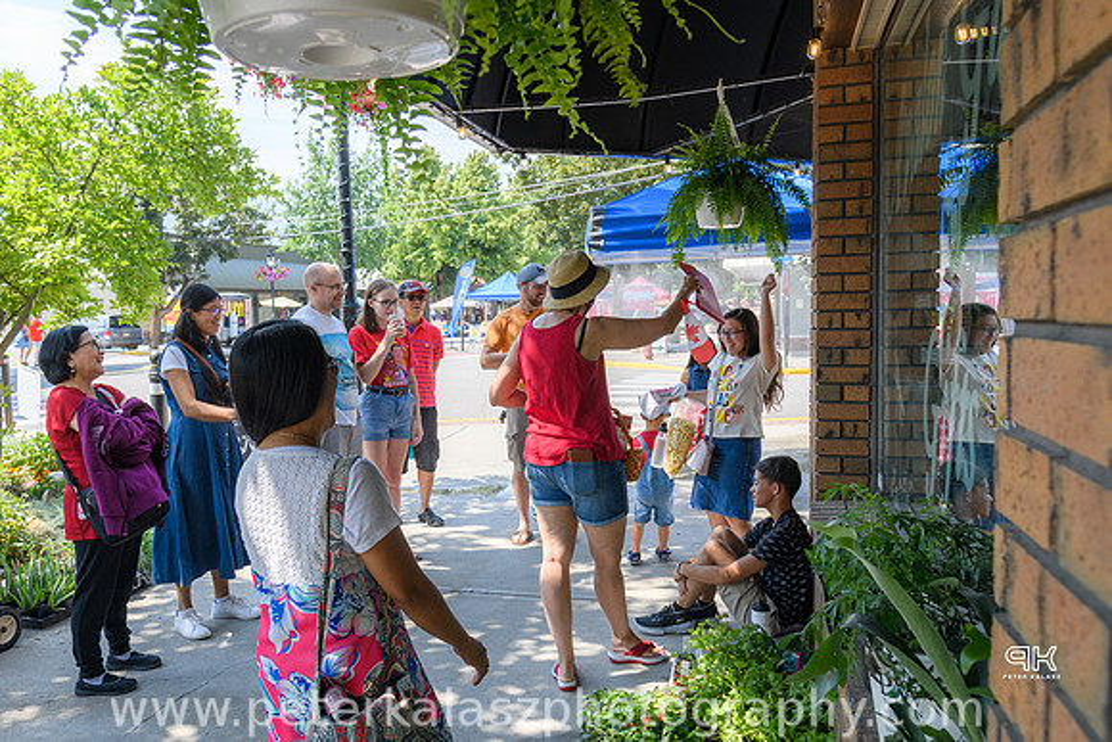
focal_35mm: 28
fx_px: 858
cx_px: 509
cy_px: 371
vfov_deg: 46.7
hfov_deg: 65.8
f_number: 8
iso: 250
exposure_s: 1/200
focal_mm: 24
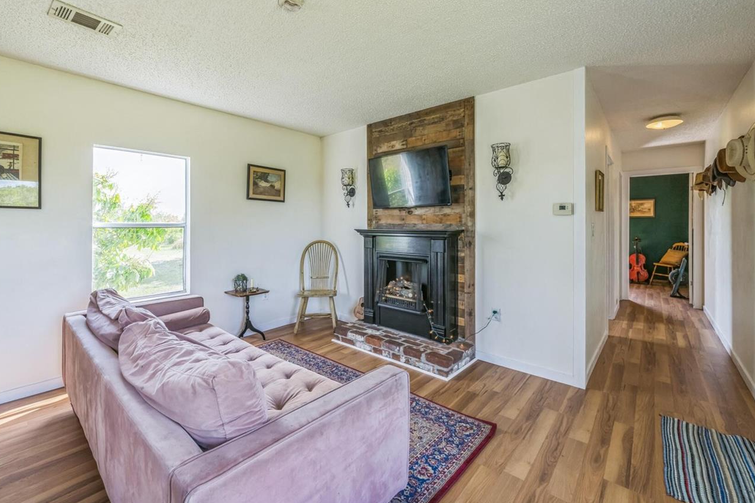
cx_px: 360
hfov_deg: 100.3
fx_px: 315
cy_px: 215
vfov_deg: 76.9
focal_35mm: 15
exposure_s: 1/40
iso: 320
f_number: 8
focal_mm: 12
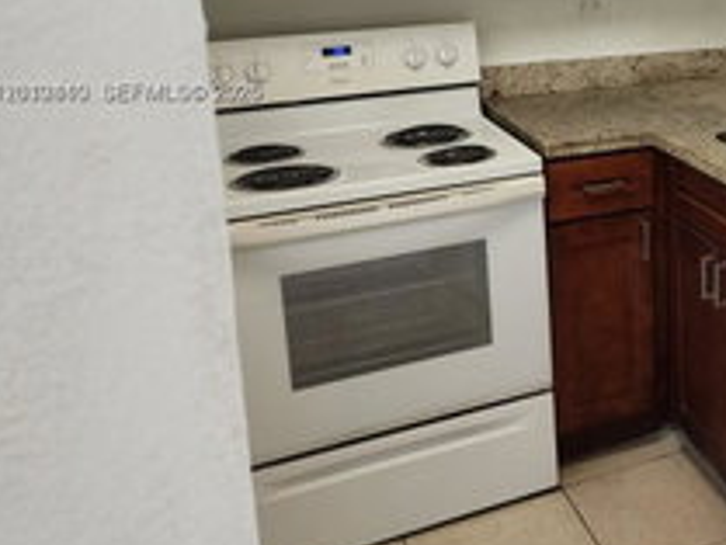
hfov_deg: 36.6
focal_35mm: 47
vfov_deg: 30.0
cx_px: 714
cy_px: 94
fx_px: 986
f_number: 1.8
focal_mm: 6.4
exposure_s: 1/120
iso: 250
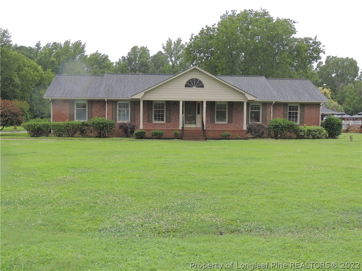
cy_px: 136
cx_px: 181
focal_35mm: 40
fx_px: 418
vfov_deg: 36.0
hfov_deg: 46.8
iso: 100
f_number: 3.3
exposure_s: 1/125
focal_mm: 7.1
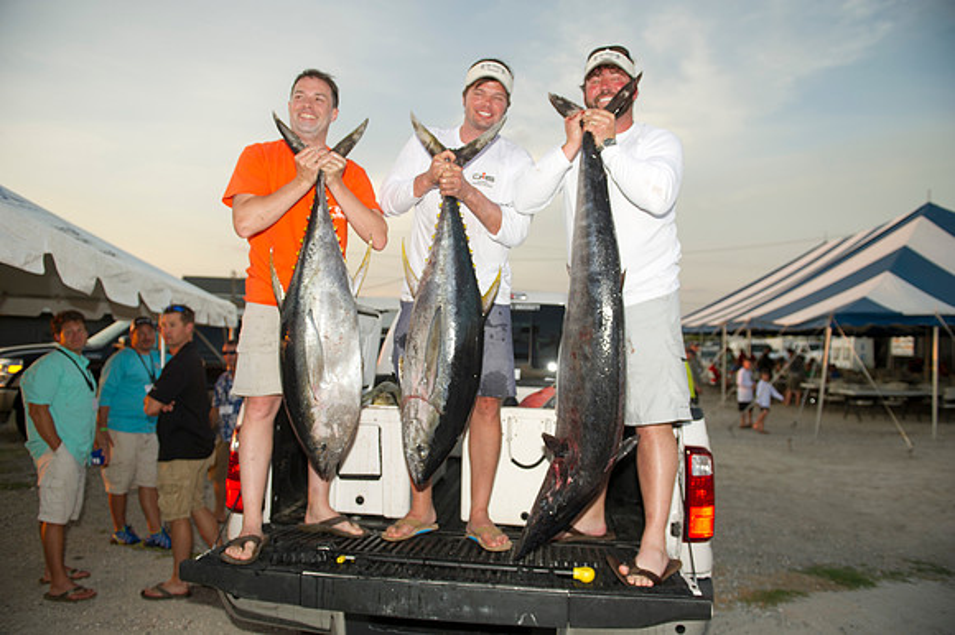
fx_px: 636
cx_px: 478
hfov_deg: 73.8
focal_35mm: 24
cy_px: 318
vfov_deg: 53.1
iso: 125
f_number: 3.2
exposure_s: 1/250
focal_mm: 24
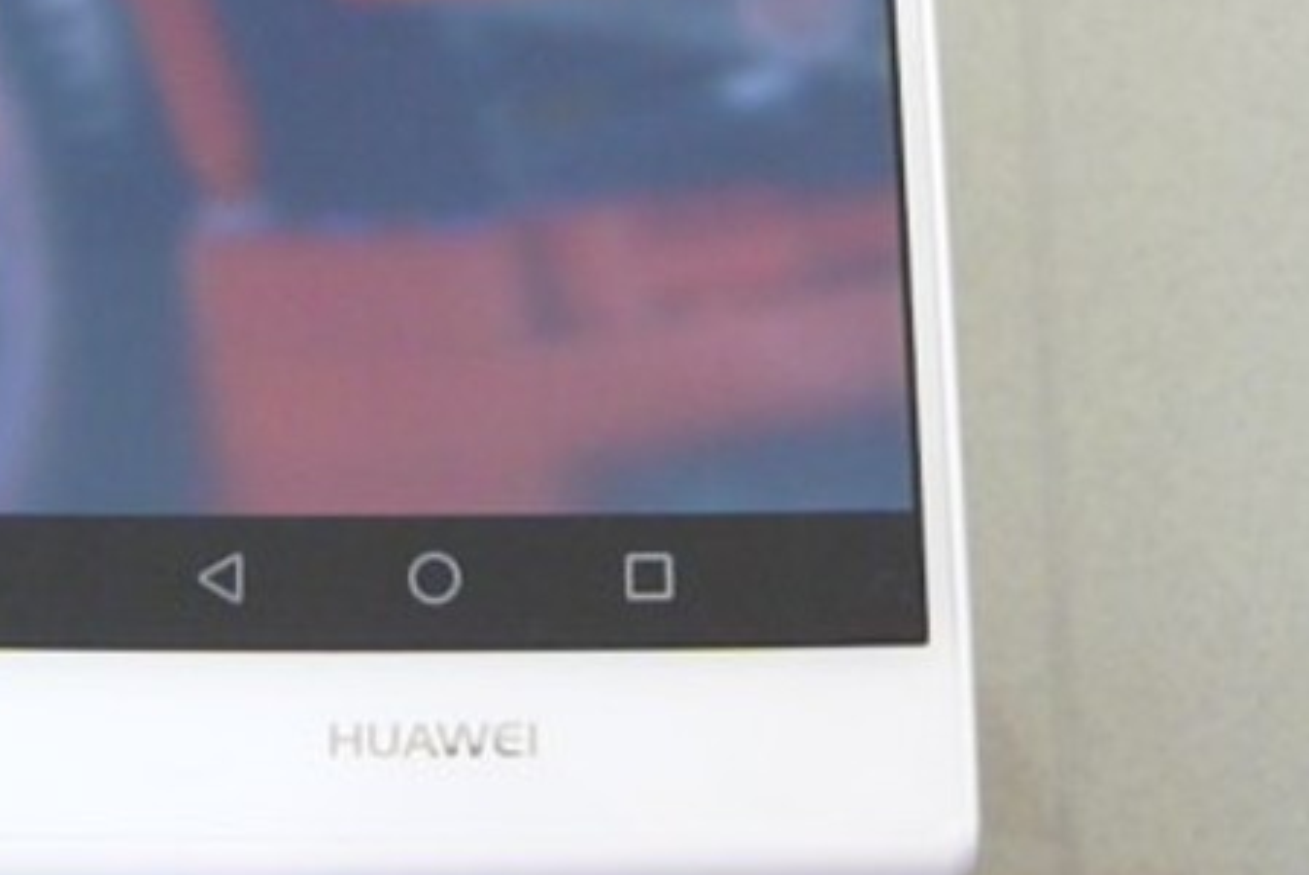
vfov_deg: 17.6
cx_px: 437
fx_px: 2729
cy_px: -74
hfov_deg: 26.8
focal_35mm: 75
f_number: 4
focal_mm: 6
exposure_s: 1/60
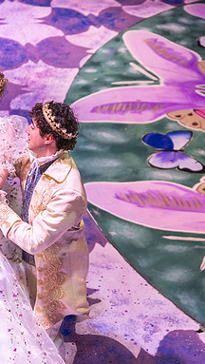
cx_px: 140
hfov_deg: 10.9
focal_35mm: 111
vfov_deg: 19.3
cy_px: 182
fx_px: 1071
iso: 1000
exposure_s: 1/1000
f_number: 2.8
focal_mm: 70
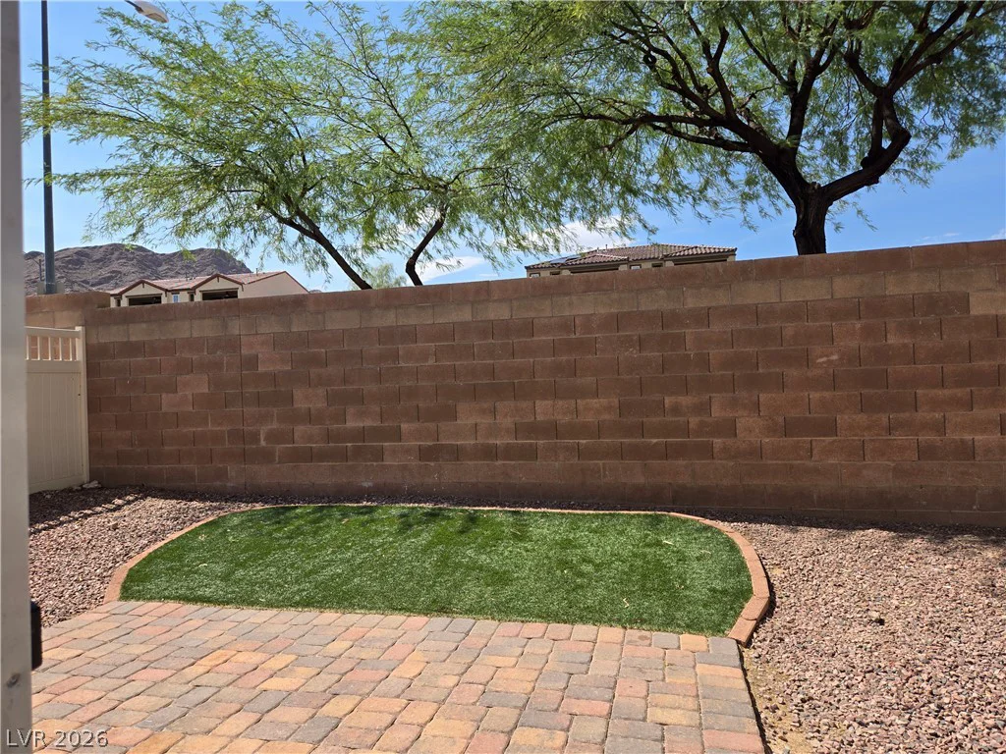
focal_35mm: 23
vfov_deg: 58.9
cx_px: 503
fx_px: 668
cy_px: 377
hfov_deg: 73.9
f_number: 1.8
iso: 25
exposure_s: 1/1550
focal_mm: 5.4
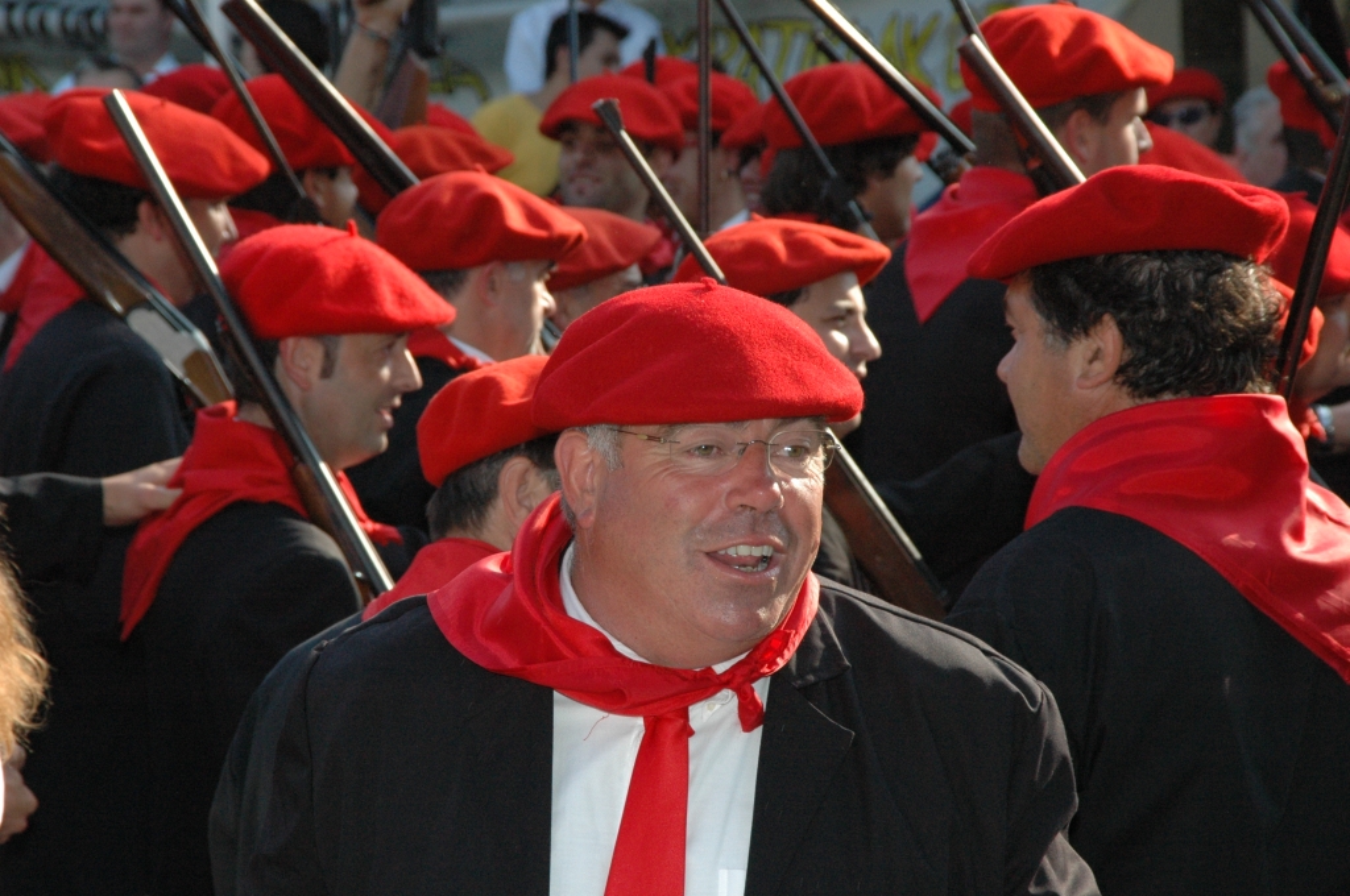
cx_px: 675
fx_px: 6741
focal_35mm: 180
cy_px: 448
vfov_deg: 7.6
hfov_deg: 11.4
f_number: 9
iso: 800
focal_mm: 120
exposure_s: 1/320
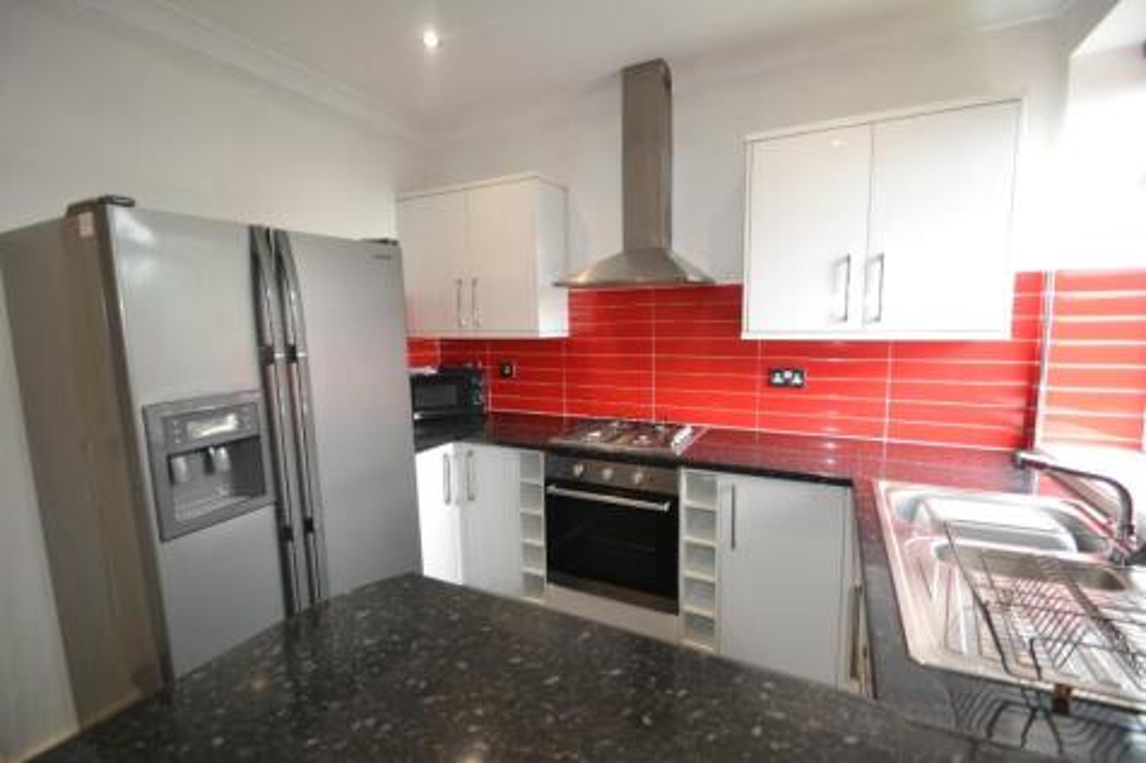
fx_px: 477
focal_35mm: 15
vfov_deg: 77.3
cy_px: 382
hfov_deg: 100.4
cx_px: 573
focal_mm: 10
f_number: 3.5
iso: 720
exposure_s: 1/60
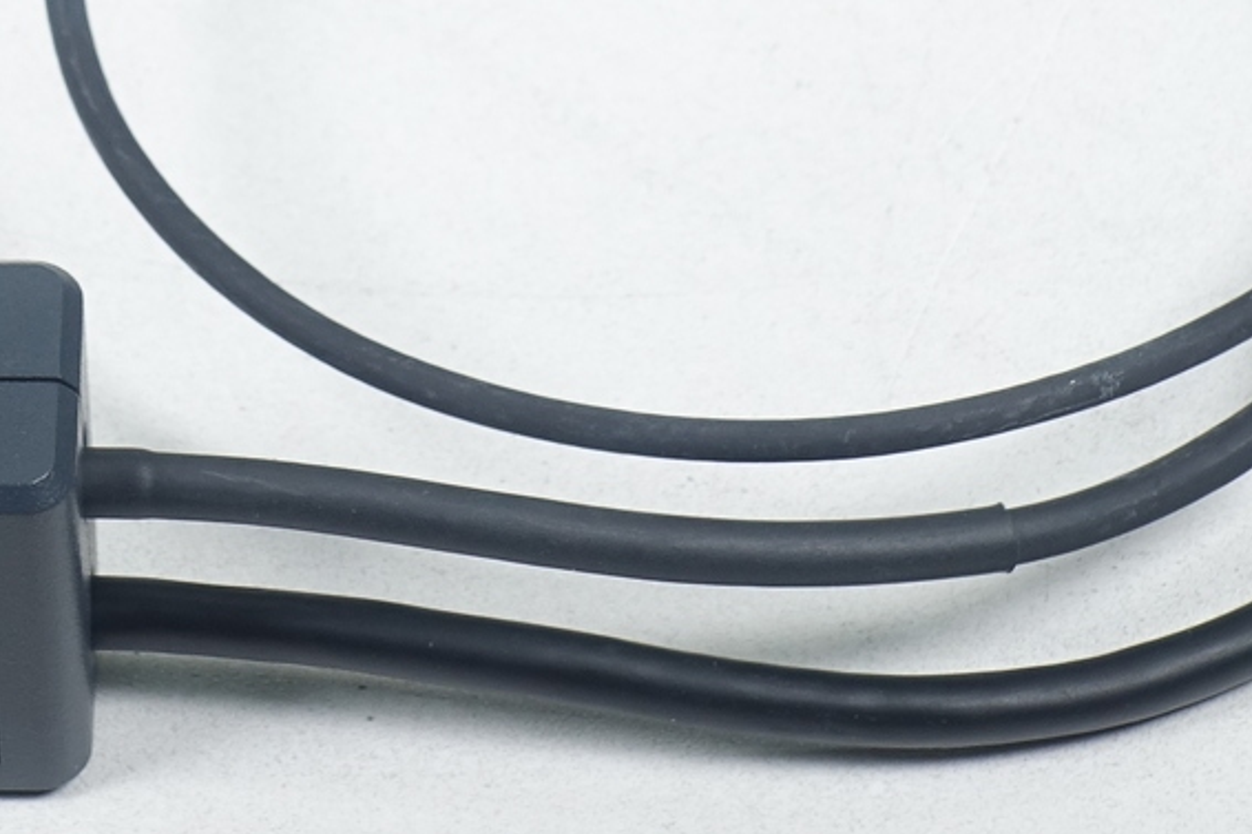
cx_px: 336
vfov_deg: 6.0
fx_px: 7927
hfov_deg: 9.0
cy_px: -207
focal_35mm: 228
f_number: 5.6
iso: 125
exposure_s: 1/125
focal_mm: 22.95
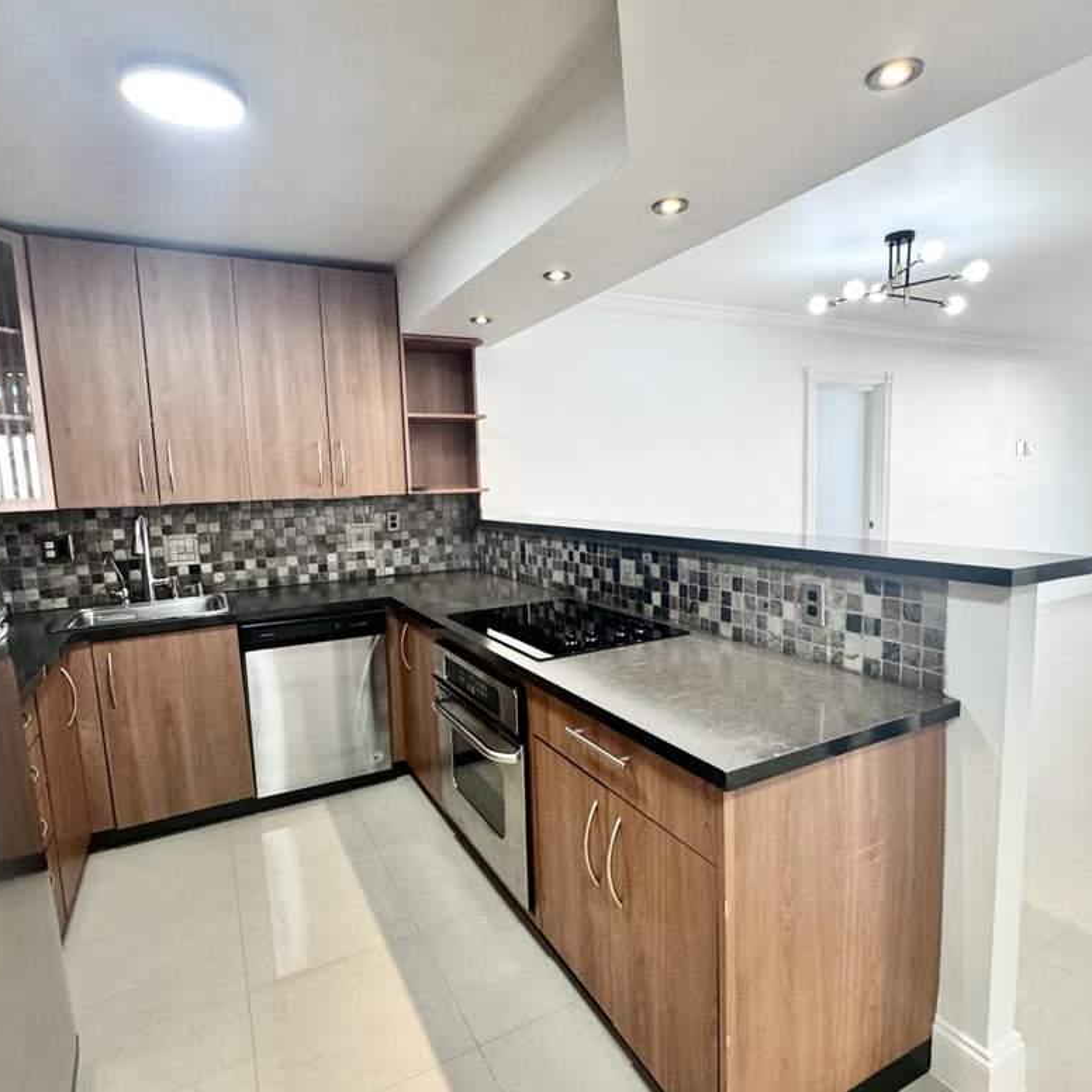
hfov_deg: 84.0
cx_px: 543
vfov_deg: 84.0
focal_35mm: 17
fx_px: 607
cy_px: 559
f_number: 2.2
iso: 200
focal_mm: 2.22
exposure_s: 1/120
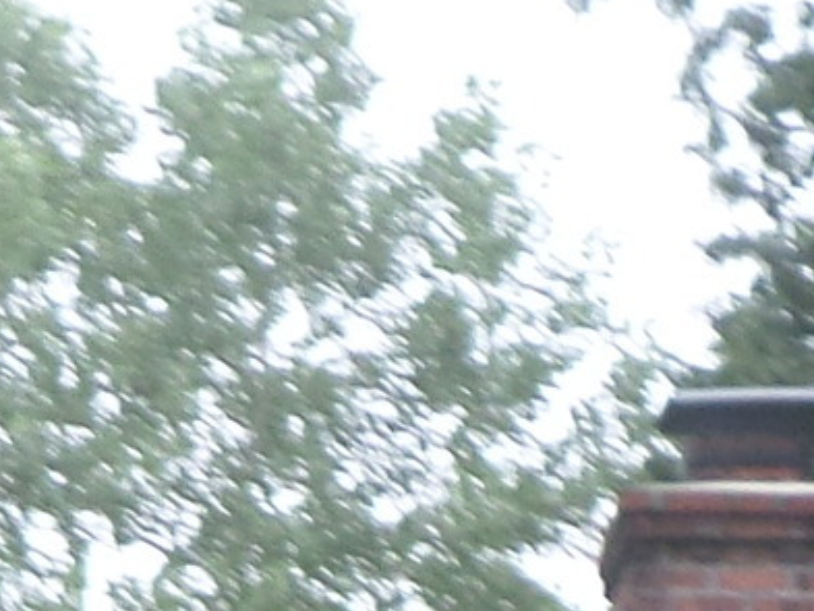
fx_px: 7903
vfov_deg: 4.2
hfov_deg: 5.7
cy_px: 2233
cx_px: -855
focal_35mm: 336
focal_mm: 7.8
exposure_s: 1/45
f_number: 3.2
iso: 80
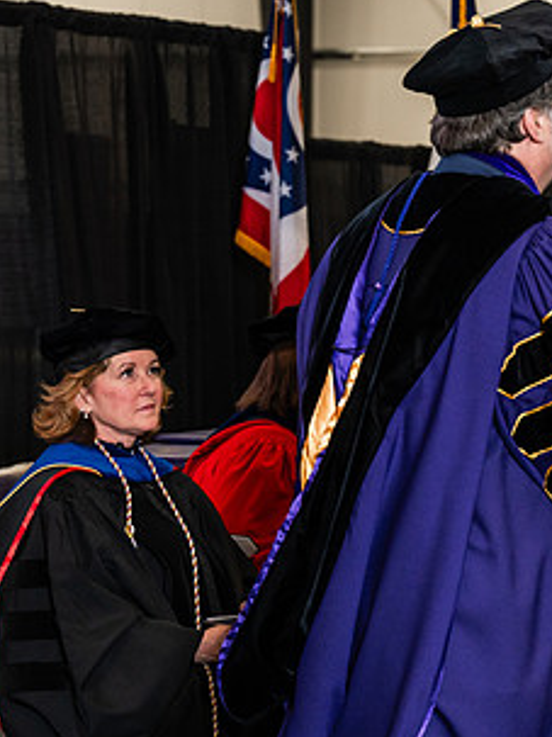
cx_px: 564
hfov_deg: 11.4
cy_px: 339
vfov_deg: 15.3
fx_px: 2745
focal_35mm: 129
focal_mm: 70
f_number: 4.5
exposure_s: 1/200
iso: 1250
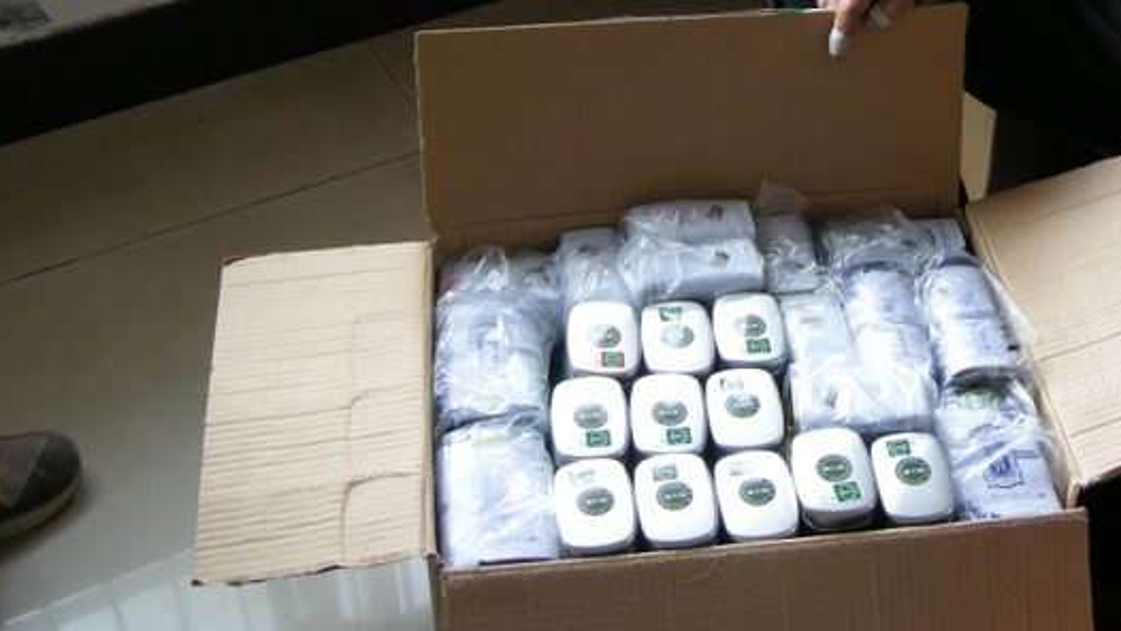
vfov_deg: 20.2
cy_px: 26
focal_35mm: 58
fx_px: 1724
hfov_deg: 35.5
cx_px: 795
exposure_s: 1/54.2
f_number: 2.7
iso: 165
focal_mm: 7.5
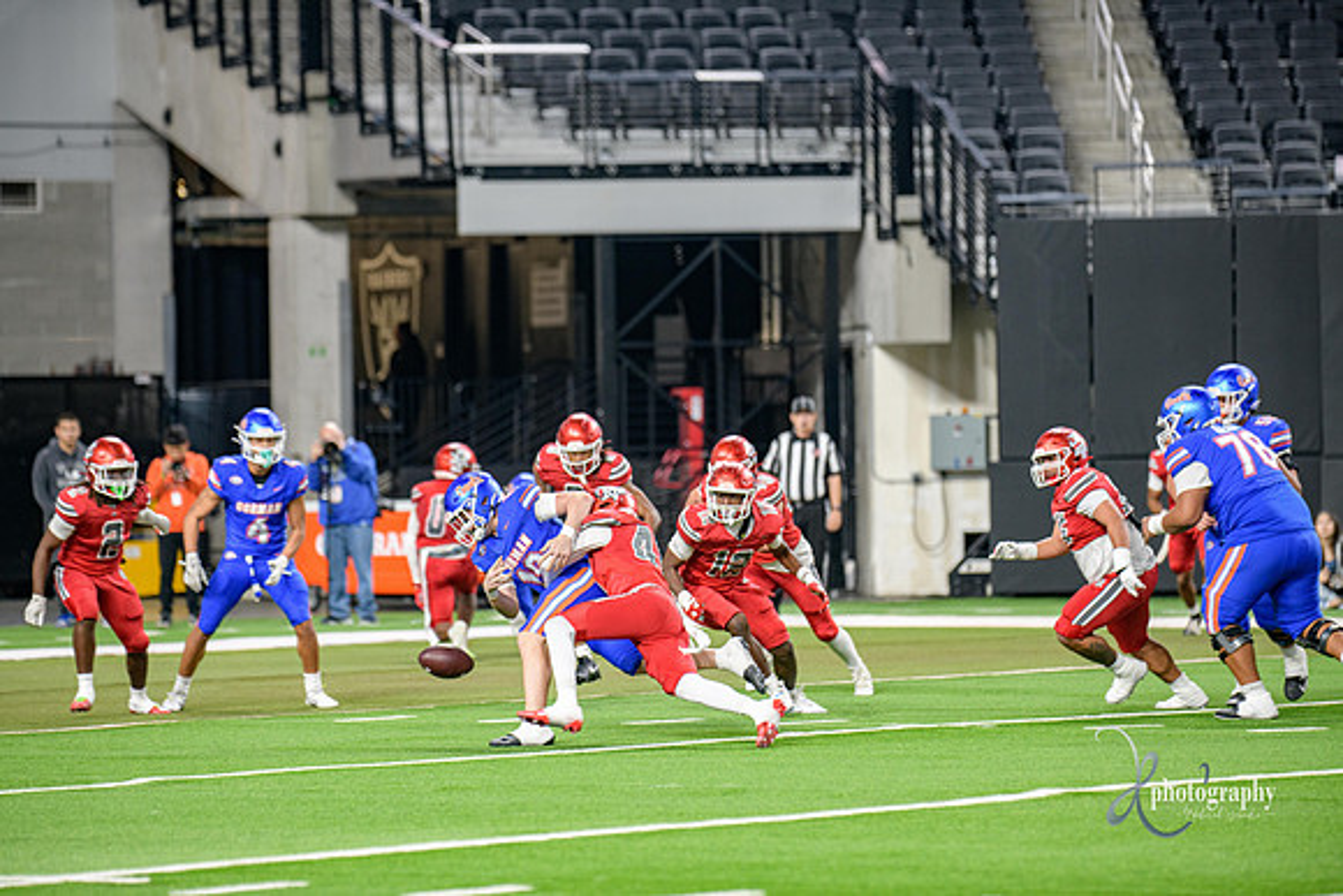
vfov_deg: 6.2
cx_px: 672
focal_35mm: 220
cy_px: 448
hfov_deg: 9.4
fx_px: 8209
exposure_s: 1/400
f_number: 2.8
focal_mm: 220
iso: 1000
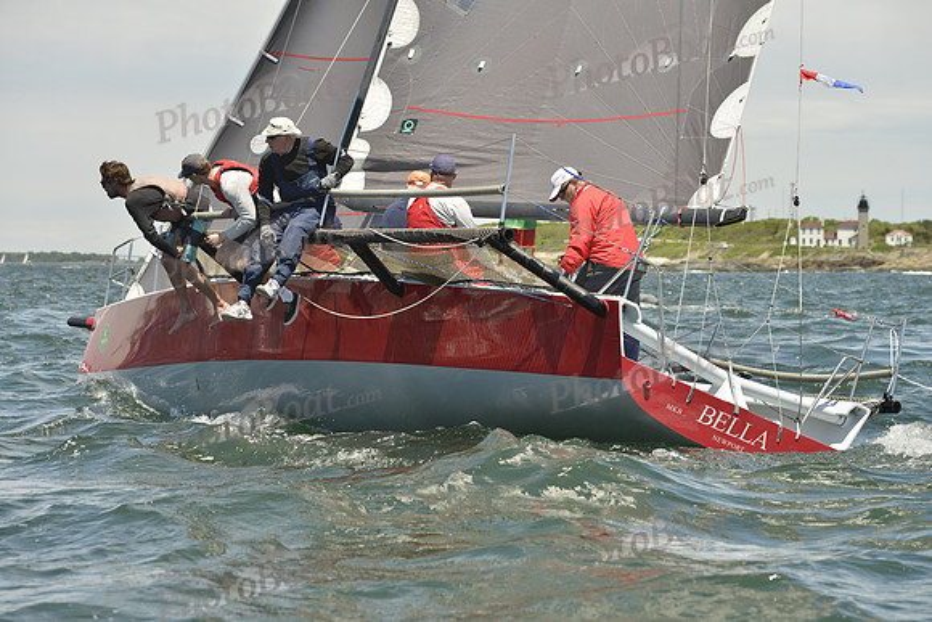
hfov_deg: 22.6
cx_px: 466
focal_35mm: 90
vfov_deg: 15.2
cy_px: 311
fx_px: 2330
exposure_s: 1/1600
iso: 280
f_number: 6.3
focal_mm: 90
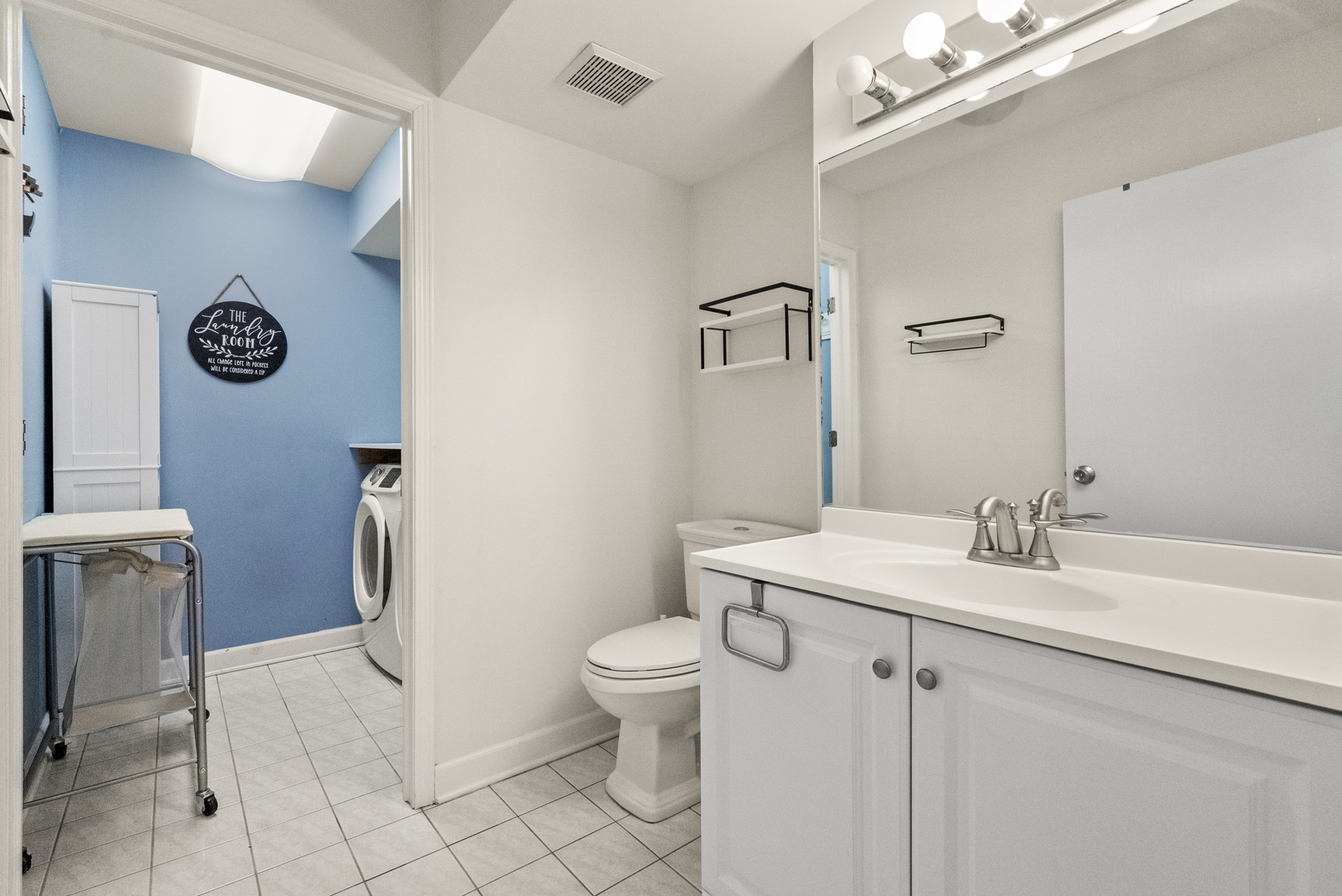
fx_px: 597
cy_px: 448
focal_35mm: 16
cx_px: 671
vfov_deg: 73.8
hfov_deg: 96.7
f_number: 9
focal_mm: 16
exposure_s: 1/250
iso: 12800
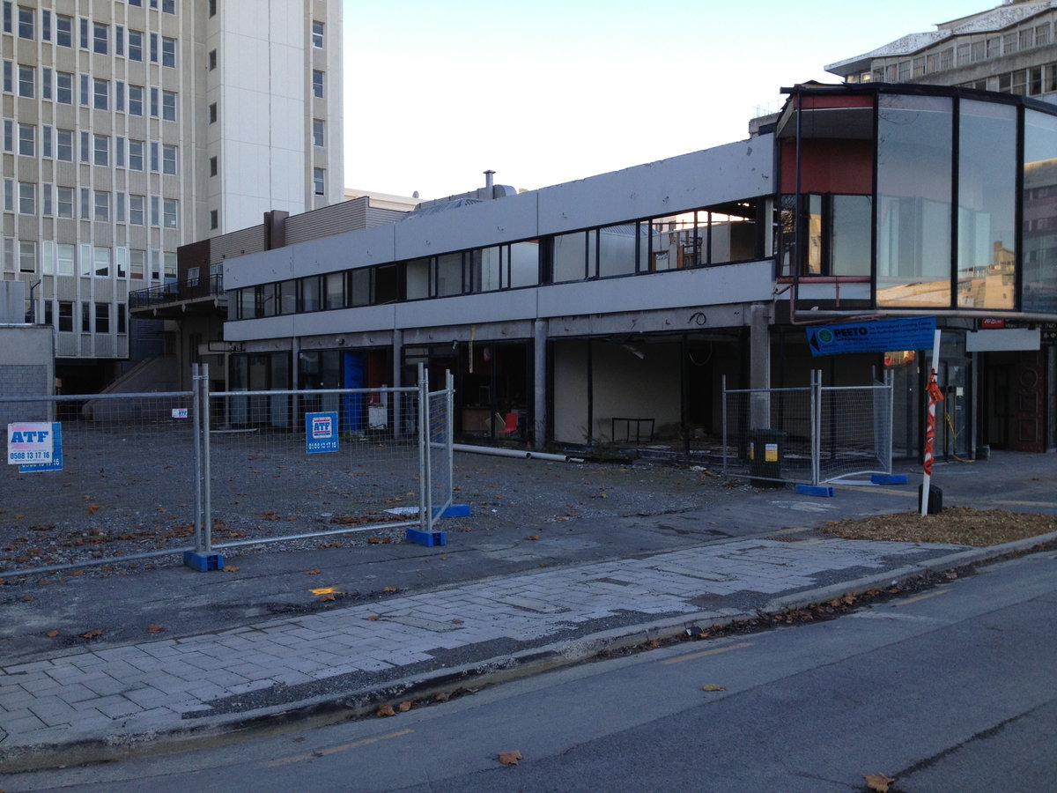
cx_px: 528
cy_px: 396
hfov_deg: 52.6
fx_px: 1069
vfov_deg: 40.7
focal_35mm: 35
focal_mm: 4.28
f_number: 2.4
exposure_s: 1/164
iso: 50
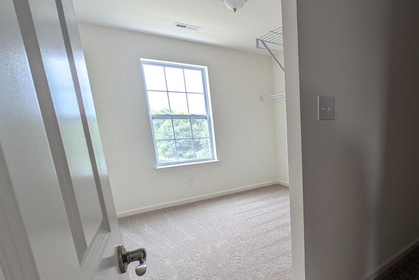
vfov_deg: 63.5
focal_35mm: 19
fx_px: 221
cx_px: 301
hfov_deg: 81.8
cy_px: 177
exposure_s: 1/138
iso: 46
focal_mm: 2.23
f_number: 1.95
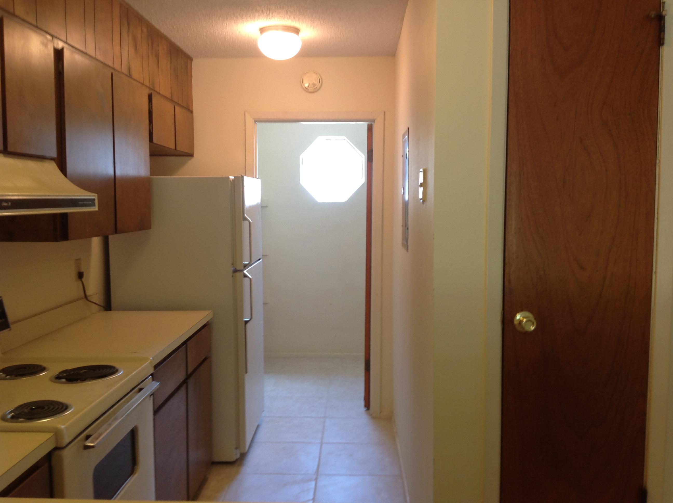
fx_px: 679
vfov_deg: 40.6
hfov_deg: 52.7
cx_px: 336
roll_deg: +0.6
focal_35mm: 35
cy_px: 252
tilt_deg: -4.2
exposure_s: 1/15
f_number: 2.4
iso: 64
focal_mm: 4.28
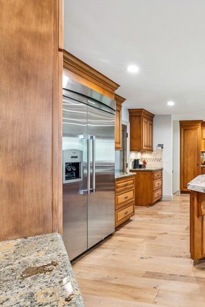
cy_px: 154
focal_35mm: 25
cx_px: 182
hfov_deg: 45.9
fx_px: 217
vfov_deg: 70.5
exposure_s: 1
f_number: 13
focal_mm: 16.3
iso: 100
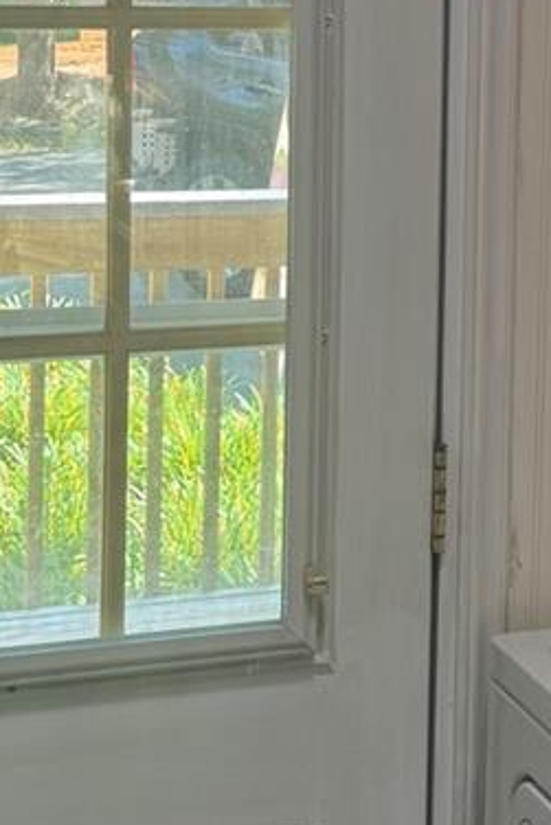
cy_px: 79
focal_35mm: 102
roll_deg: -0.8
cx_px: 663
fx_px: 2339
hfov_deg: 13.1
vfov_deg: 19.6
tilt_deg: -5.2
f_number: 1.78
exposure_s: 1/120
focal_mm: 6.76
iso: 64
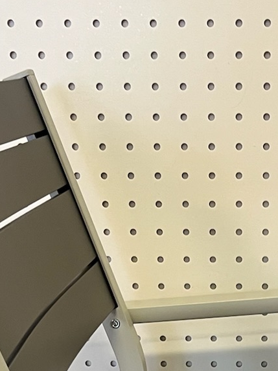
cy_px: 535
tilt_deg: -24.7
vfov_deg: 18.9
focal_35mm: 93
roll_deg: -0.4
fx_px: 997
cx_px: 244
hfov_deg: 15.7
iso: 80
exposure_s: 1/50
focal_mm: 5.1
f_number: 1.6
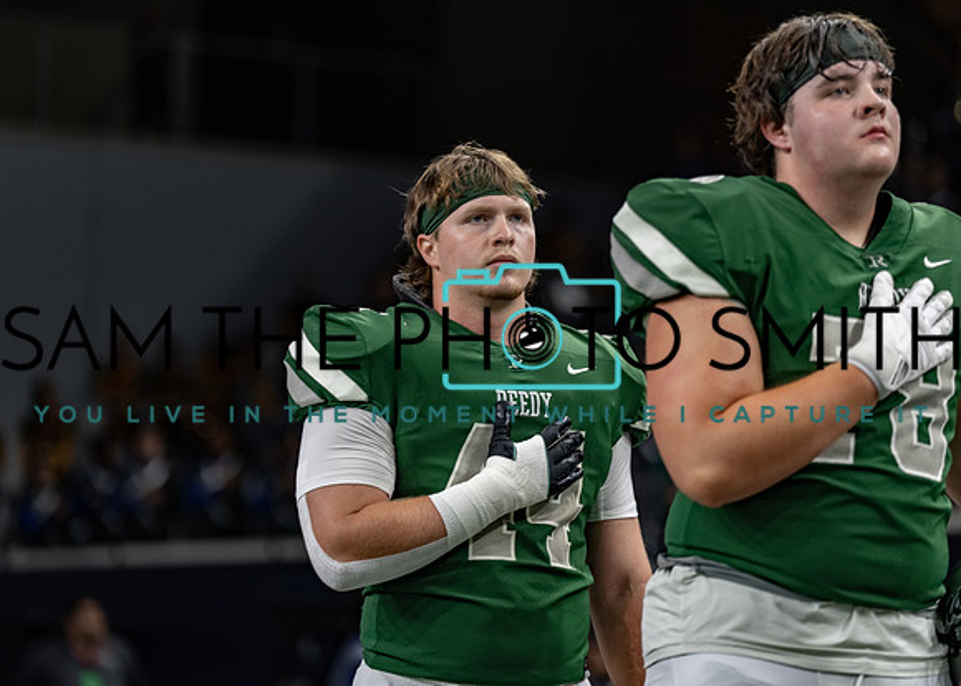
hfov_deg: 12.3
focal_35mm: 164
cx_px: 480
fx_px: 4464
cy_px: 343
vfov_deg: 8.8
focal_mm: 150
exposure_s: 1/320
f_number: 2.8
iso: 1250
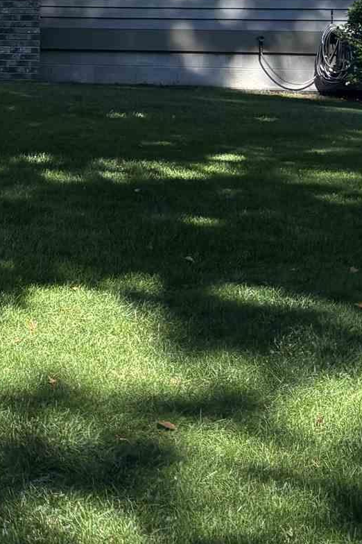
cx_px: -596
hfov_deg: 10.5
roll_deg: -0.6
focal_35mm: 106
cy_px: -21
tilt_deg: +0.0
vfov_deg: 18.7
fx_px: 1600
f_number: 1.6
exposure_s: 1/1695
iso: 50
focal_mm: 5.96
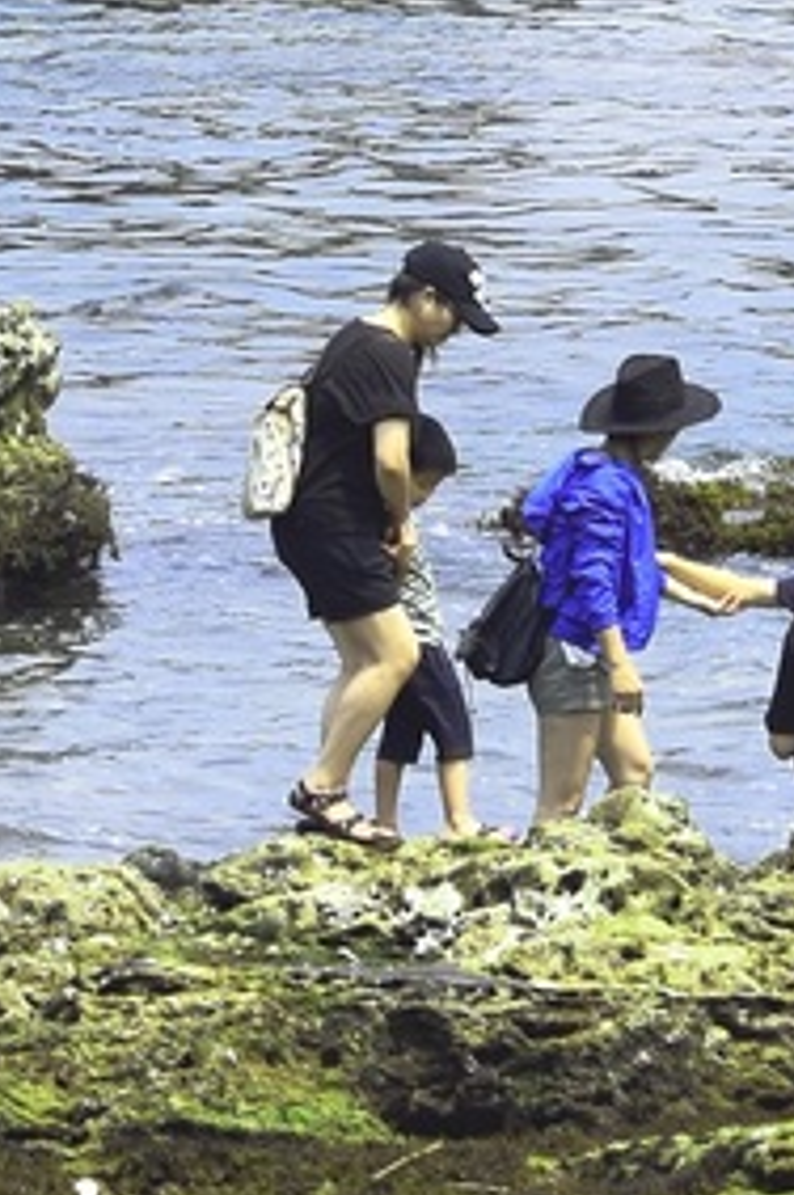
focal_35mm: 796
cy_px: -1440
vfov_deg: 2.6
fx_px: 26397
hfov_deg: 1.7
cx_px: -346
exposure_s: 1/500
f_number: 8
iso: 160
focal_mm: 100
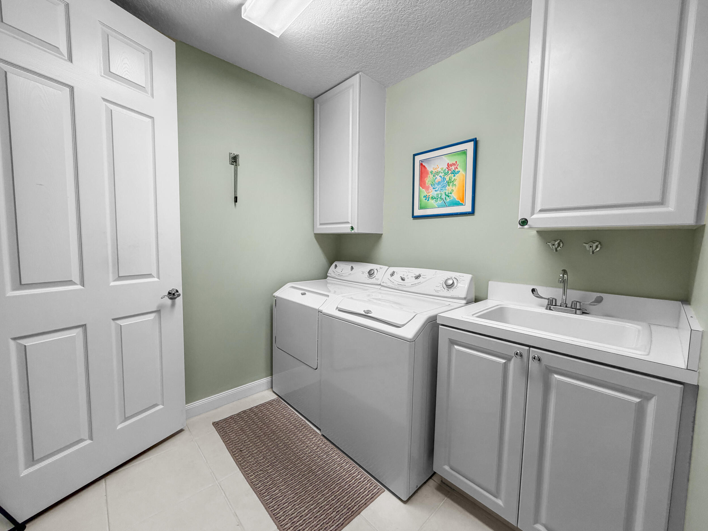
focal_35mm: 14
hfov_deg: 102.1
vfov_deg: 85.7
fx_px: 286
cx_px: 354
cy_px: 266
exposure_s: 1/120
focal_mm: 2.22
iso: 200
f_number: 2.2
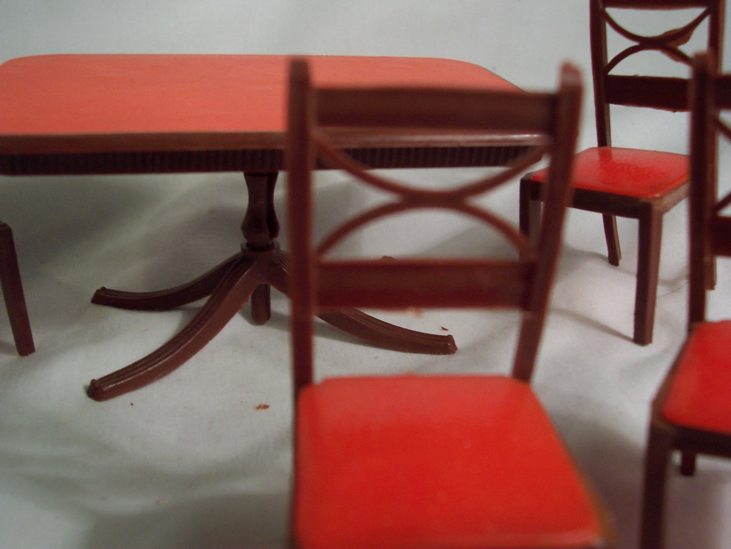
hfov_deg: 50.1
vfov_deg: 38.7
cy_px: 274
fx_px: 781
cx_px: 366
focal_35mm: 37
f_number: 2.8
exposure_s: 1/60
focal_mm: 5.6
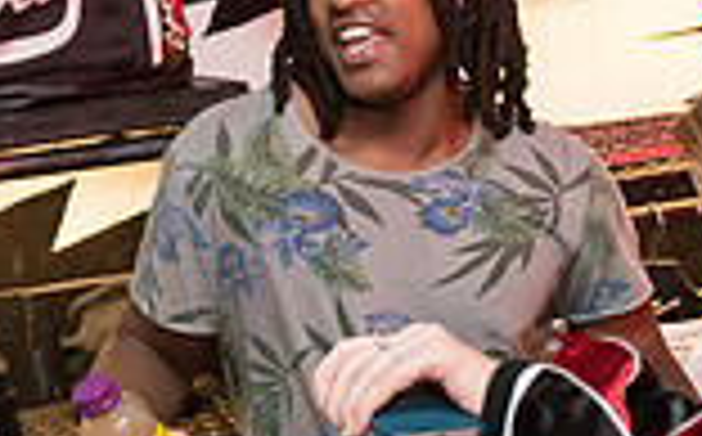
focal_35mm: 102
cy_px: 510
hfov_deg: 20.3
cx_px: 475
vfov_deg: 12.5
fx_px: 1949
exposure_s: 1/400
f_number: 3.5
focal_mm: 24
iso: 4000
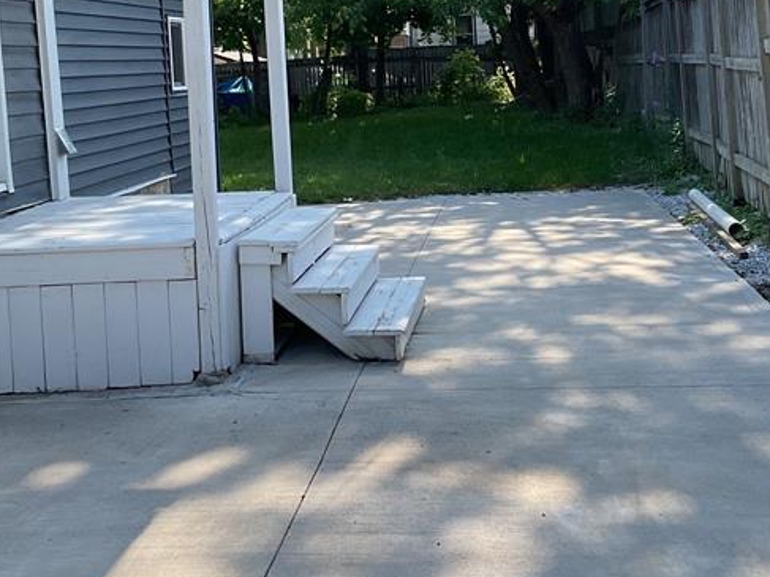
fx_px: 1357
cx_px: 356
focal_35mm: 61
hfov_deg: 31.7
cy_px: 133
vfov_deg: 23.7
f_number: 1.8
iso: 16
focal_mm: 3
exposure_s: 1/540
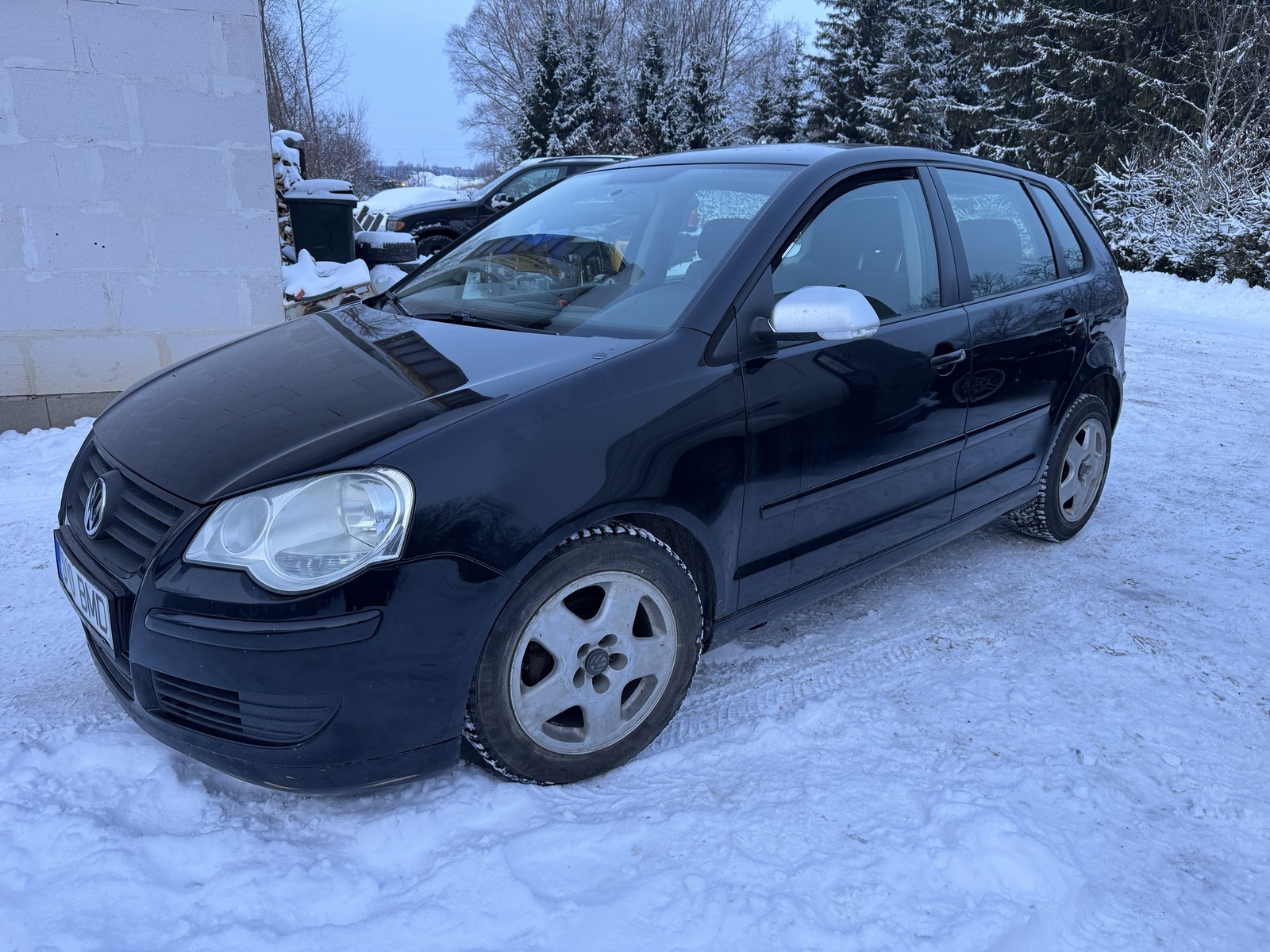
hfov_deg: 71.6
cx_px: 635
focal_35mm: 24
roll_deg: -1.9
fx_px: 881
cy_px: 476
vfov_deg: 56.8
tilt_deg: -17.8
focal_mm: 6.76
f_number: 1.78
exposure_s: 1/121
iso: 160
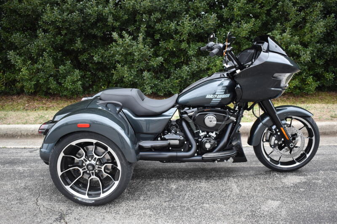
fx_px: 323
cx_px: 168
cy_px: 112
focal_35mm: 34
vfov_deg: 38.3
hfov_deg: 55.1
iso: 800
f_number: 3.8
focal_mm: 23
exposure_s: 1/800
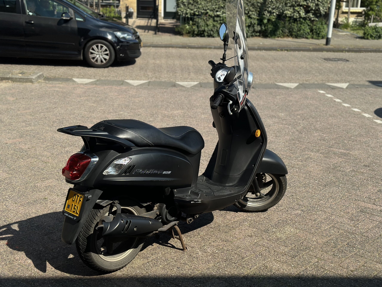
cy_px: 144
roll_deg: -1.6
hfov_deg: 39.7
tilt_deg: -16.3
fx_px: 530
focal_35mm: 48
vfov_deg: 30.3
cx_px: 191
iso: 80
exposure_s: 1/2667
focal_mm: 6.86
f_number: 1.78
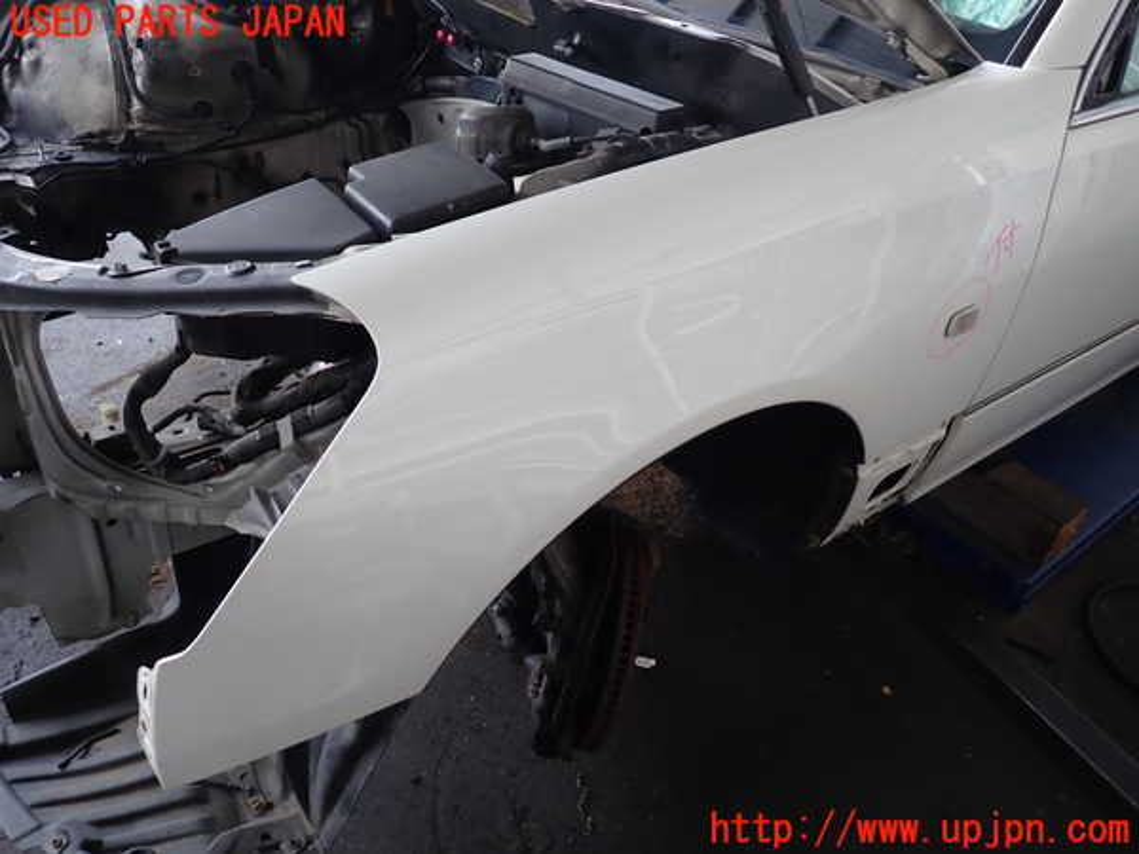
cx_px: 570
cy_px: 427
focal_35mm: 25
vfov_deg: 54.9
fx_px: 823
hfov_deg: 69.4
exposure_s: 1/100
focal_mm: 4.5
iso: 100
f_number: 2
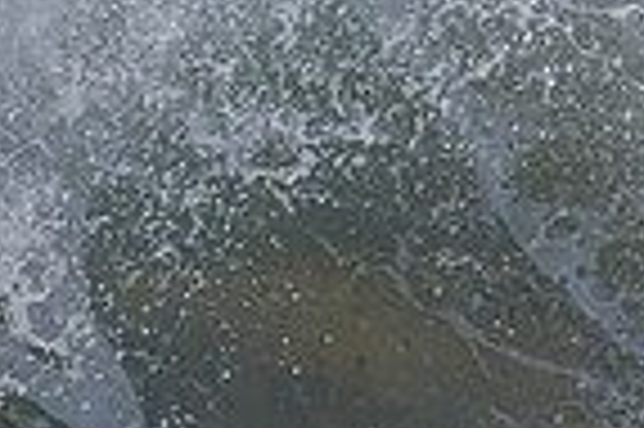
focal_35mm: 4466
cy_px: -28
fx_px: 79800
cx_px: 1037
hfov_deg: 0.5
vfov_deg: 0.3
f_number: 6.3
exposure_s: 1/2000
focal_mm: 800
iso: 250
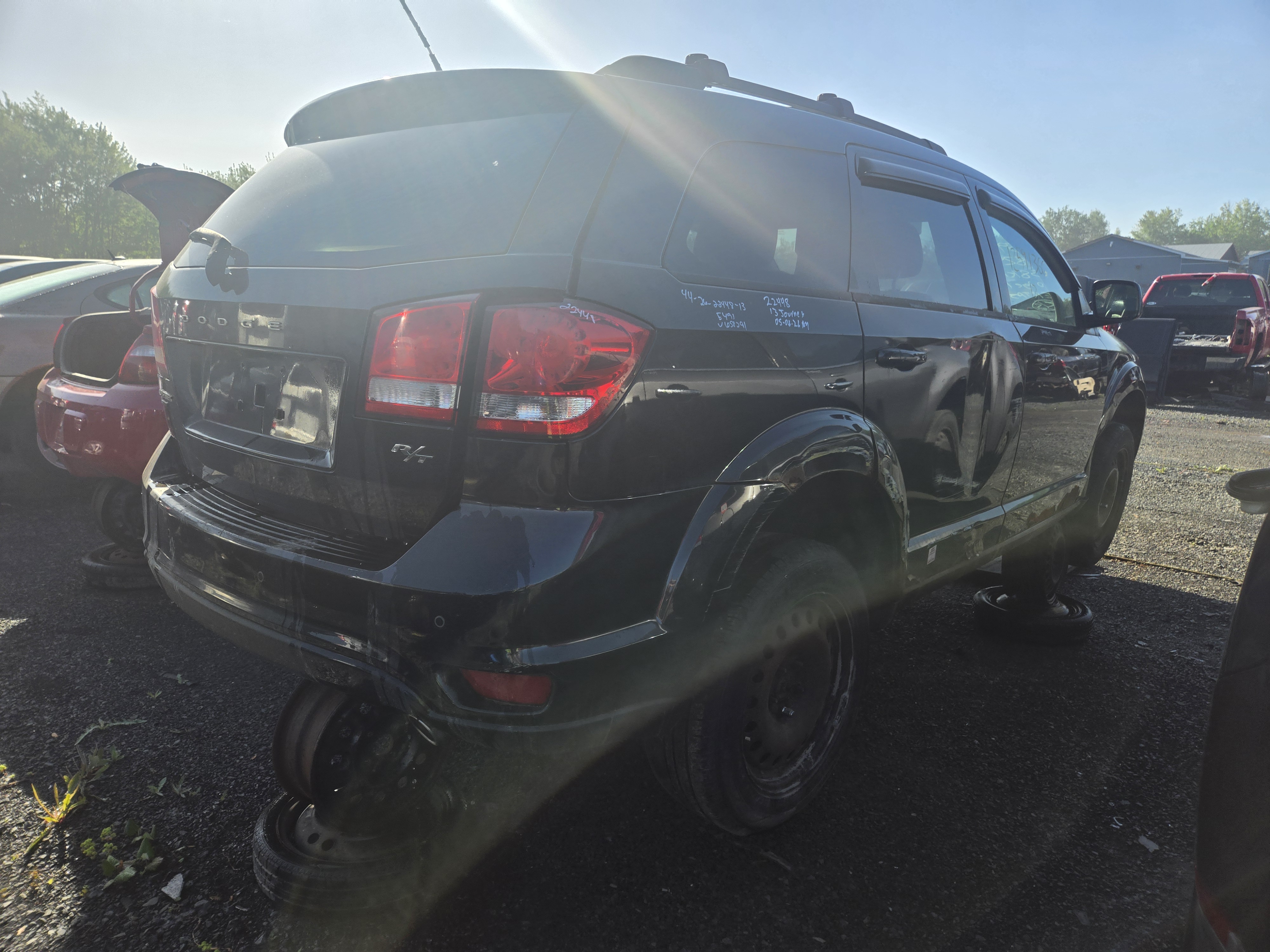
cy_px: 476
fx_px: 844
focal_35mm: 23
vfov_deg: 58.9
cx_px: 635
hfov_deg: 73.9
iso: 25
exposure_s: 1/1597
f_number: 1.8
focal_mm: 5.4
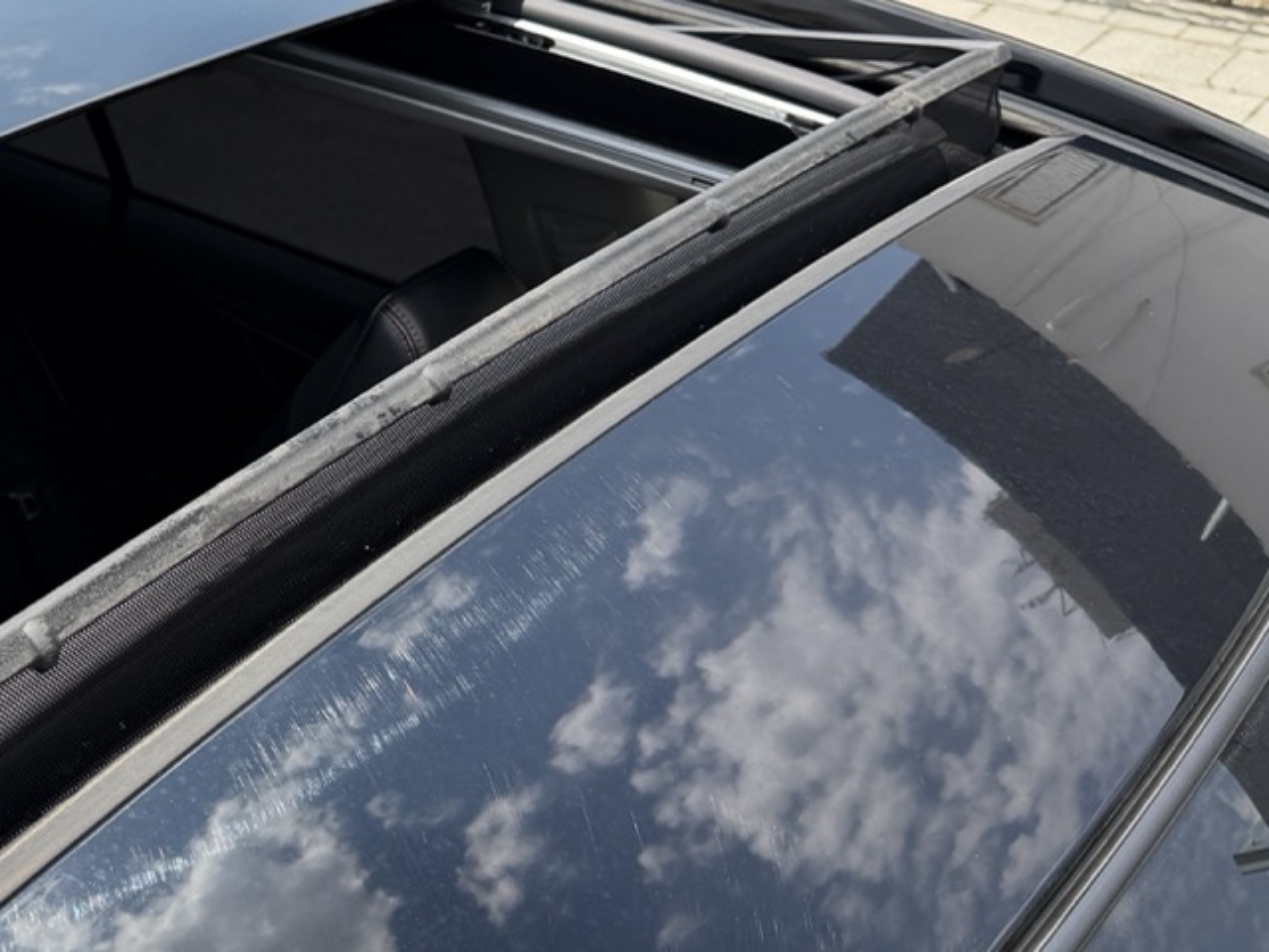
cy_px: 444
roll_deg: +2.6
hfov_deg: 36.6
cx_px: 71
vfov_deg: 30.3
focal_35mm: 48
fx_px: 1760
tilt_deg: -30.4
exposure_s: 1/3759
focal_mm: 6.76
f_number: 1.78
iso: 100
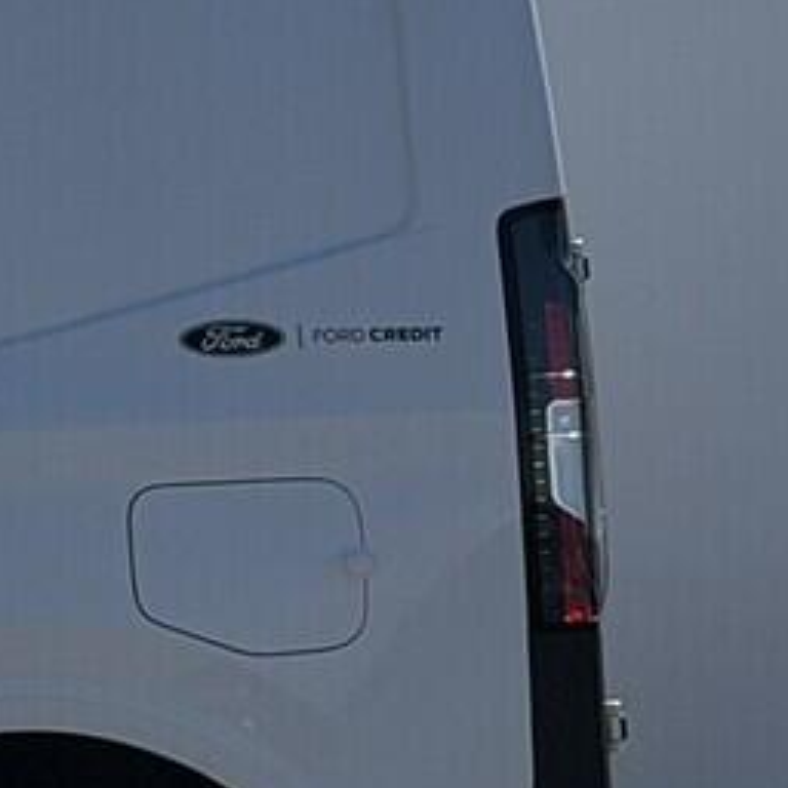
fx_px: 6155
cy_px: -25
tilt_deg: +1.8
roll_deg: +0.6
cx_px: -1154
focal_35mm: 239
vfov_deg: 7.3
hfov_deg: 6.9
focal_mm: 6.76
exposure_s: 1/8772
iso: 64
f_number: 1.78
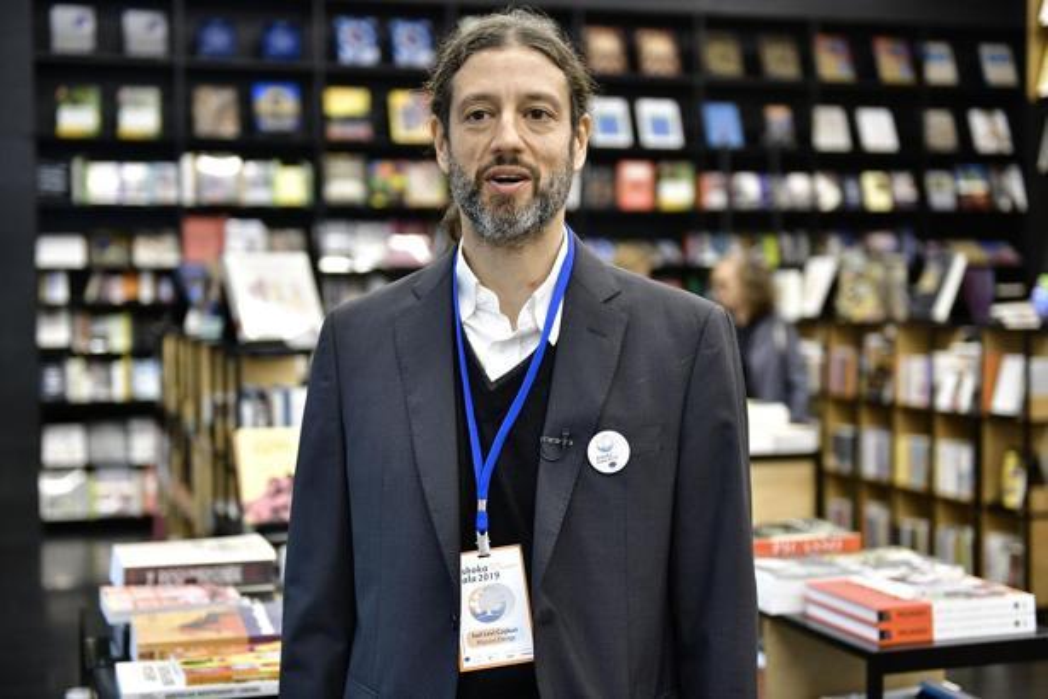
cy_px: 350
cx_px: 524
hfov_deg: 36.2
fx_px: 1601
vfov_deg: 24.6
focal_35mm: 55
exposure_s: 1/60
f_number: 2.8
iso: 800
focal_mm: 55
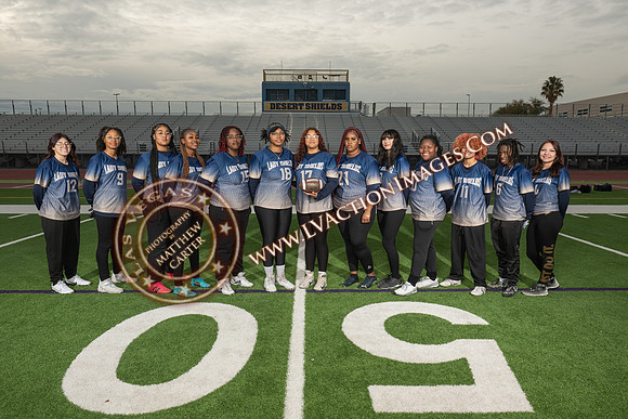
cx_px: 316
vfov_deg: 50.4
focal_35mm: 26
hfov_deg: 70.4
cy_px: 222
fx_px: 445
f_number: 8
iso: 160
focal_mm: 24
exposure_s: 1/200
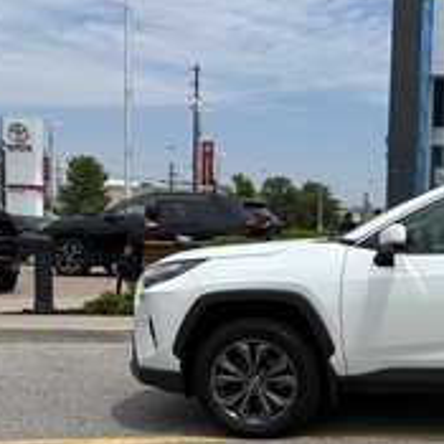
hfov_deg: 27.7
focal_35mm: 55
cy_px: 329
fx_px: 798
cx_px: 515
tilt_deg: -7.7
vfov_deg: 30.6
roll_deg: -3.8
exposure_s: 1/5952
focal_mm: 5.96
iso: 50
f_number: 1.6
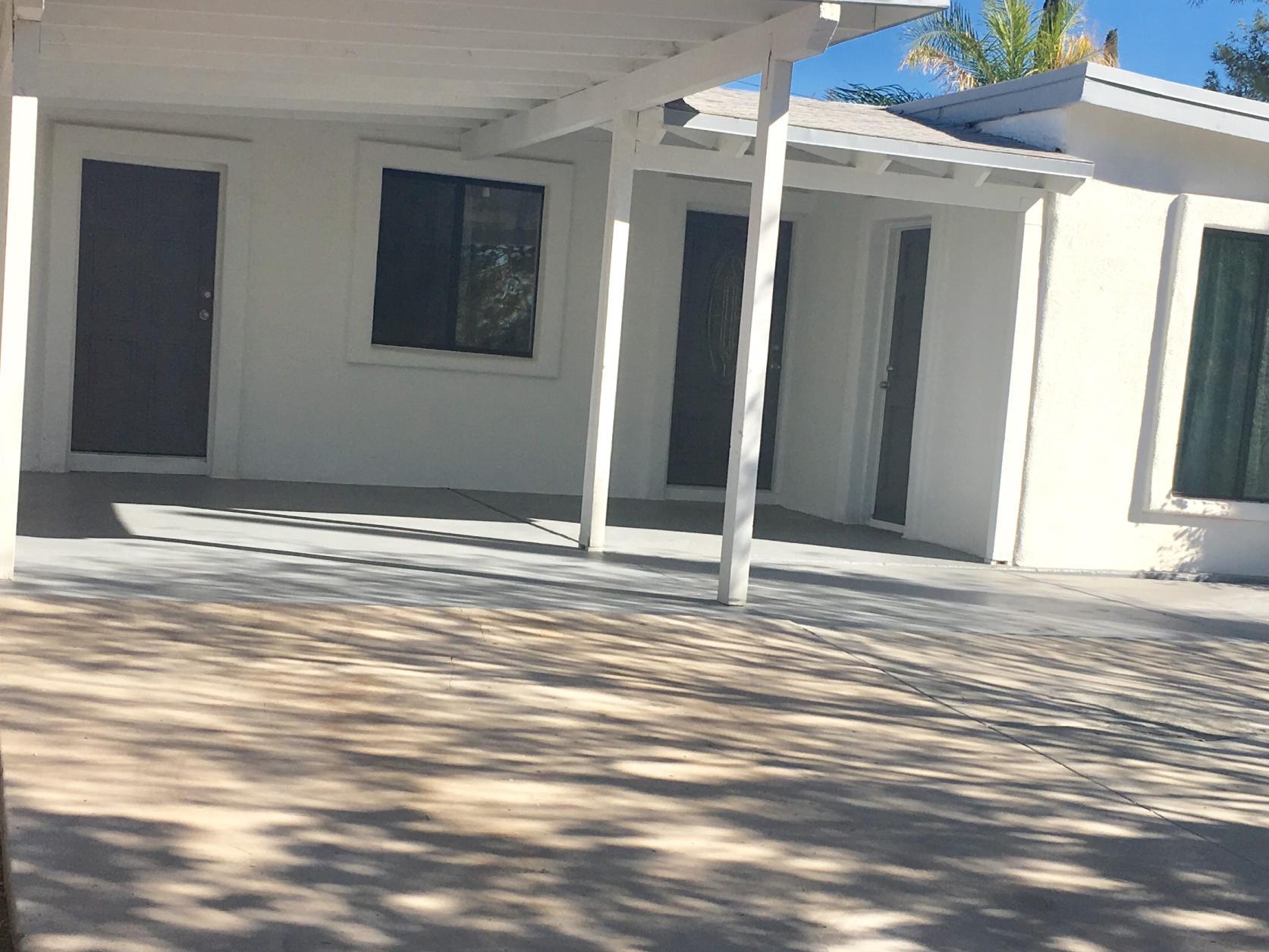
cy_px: 580
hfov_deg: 36.8
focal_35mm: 52
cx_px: 683
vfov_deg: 28.0
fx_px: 1906
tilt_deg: -6.0
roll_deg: -4.5
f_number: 2.2
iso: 25
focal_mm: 4.15
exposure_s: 1/1508
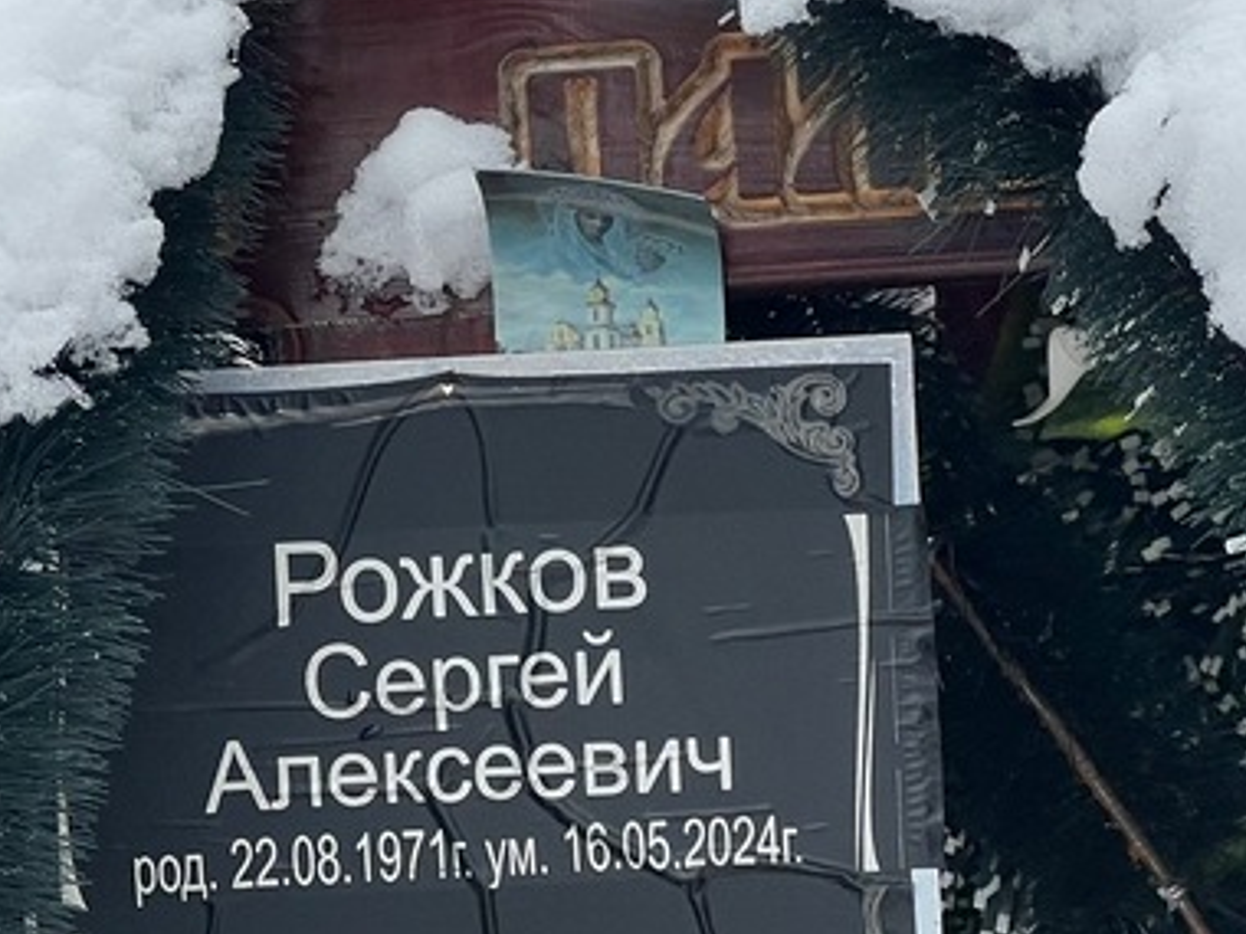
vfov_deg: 9.2
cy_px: 669
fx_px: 5831
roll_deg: +3.3
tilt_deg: -10.4
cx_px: 315
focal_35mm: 162
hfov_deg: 12.2
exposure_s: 1/99
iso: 80
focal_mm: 9
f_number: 2.8
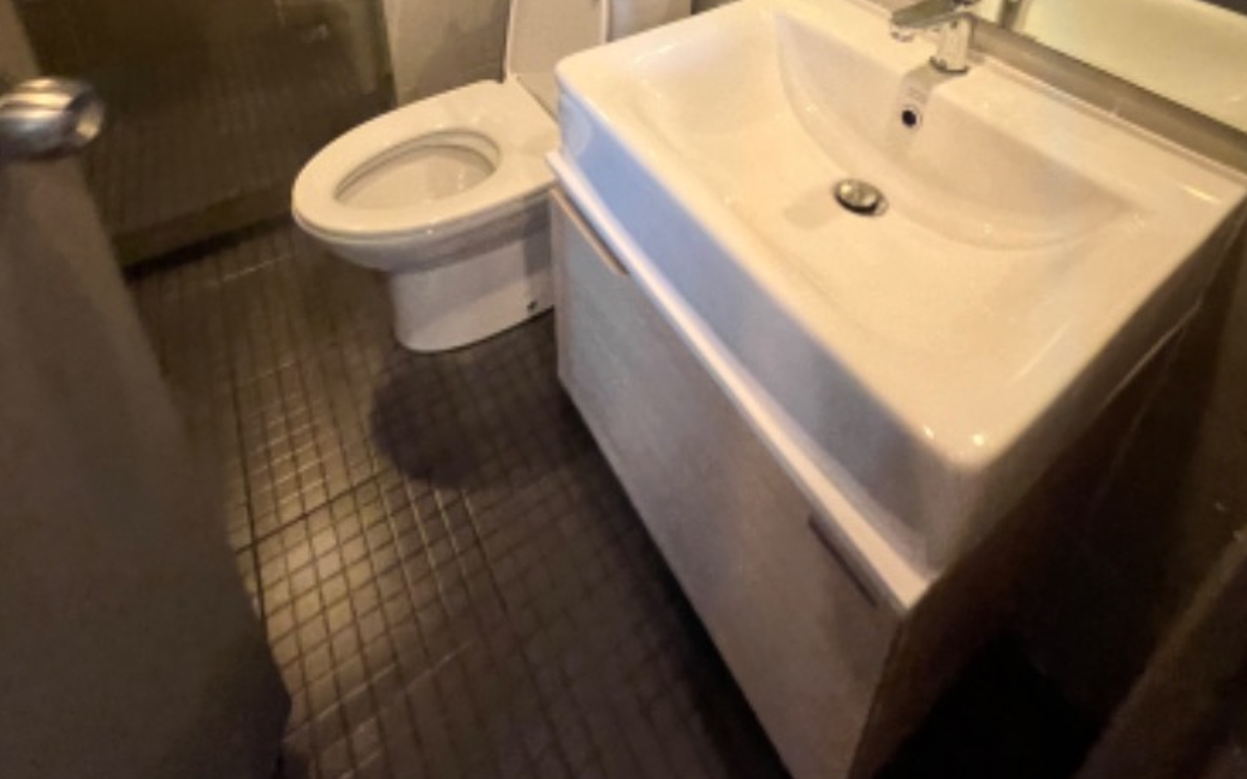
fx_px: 646
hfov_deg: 88.0
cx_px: 633
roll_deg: -3.4
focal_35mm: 19
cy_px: -19
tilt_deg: -31.9
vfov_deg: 49.3
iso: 640
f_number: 1.8
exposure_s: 1/50
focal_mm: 1.57
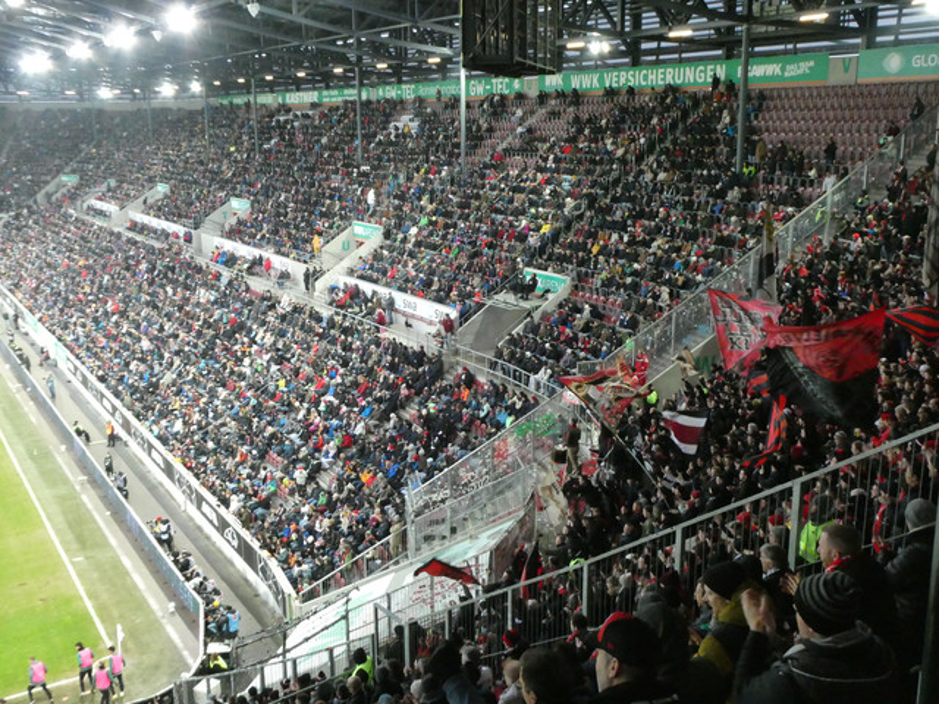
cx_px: 470
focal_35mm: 35
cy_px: 352
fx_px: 949
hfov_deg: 52.6
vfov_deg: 40.7
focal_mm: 6.3
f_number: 3.7
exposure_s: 1/80
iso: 1250
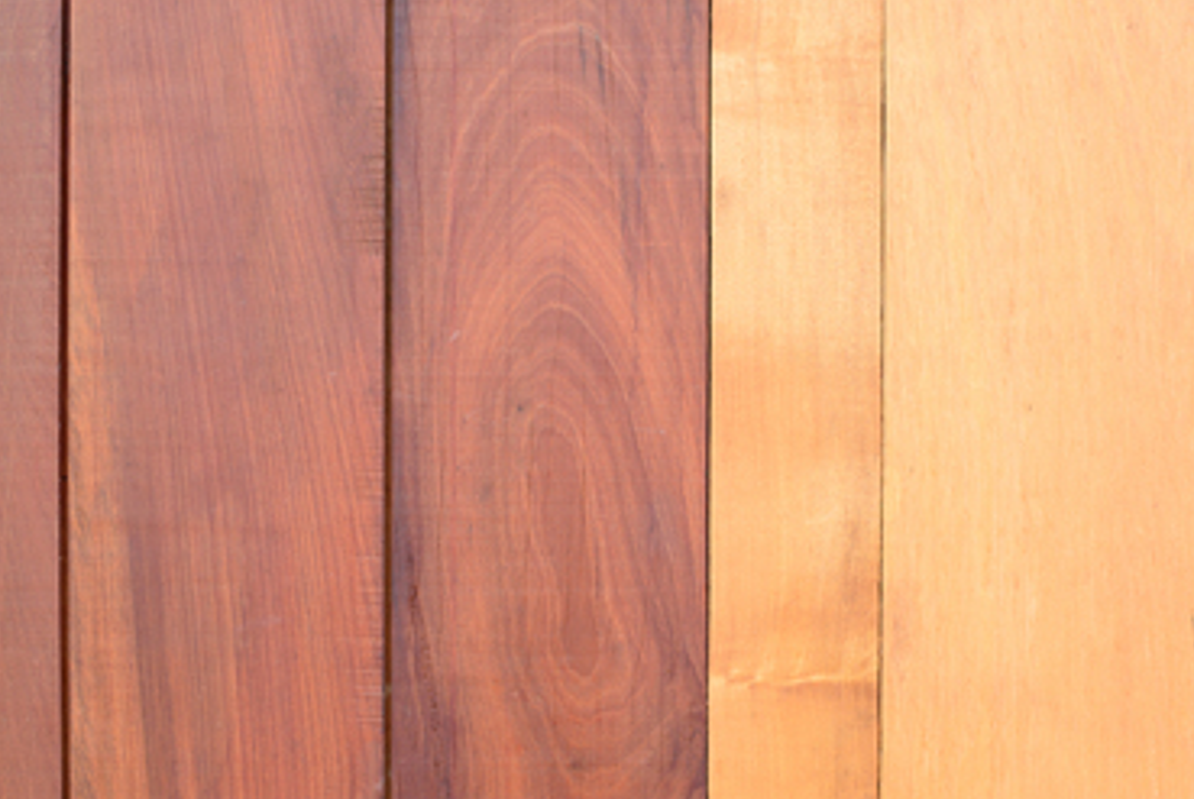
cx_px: 709
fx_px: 2059
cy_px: 411
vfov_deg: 22.0
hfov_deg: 32.3
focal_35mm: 62
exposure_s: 1/20
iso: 100
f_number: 6.3
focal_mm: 50
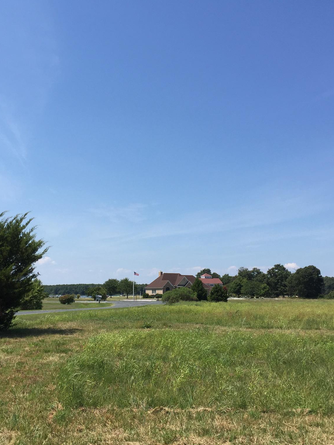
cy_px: 223
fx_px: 502
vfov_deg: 47.9
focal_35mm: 39
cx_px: 119
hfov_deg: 36.5
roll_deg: -0.5
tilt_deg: +8.7
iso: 32
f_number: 2.2
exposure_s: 1/2198
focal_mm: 4.15
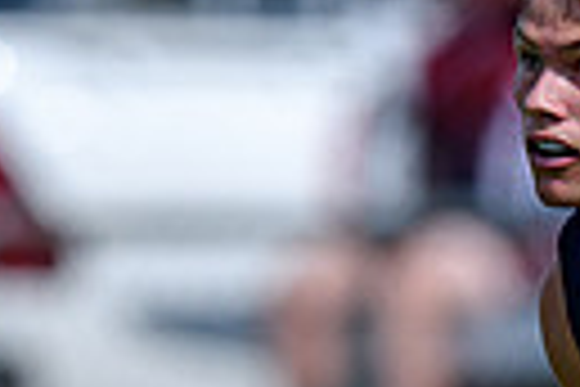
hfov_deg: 0.5
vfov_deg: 0.3
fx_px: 68966
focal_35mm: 4281
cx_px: 699
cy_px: 879
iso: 220
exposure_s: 1/3200
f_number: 4
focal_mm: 500
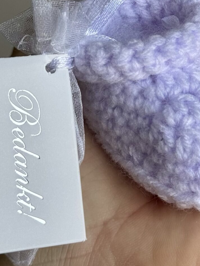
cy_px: -13
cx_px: 212
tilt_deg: -29.7
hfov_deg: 11.3
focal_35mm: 130
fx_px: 1001
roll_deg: +14.0
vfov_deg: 14.9
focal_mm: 6.76
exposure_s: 1/309
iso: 64
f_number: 1.78
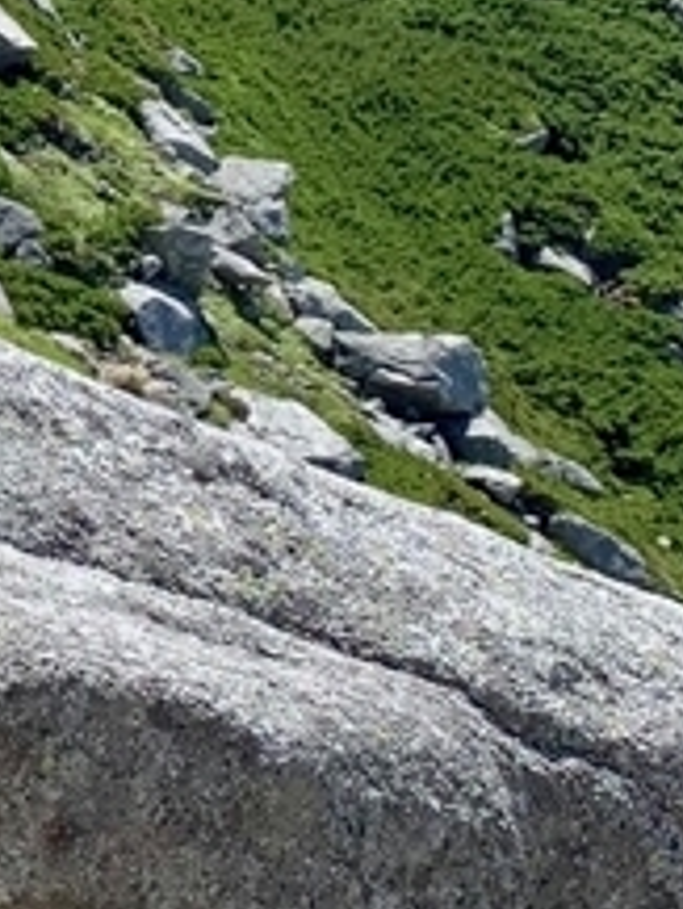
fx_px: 3785
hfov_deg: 9.8
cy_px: -172
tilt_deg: +2.8
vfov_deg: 13.3
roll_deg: -1.5
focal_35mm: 144
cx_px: -511
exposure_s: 1/1235
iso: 25
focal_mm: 4.25
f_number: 1.8
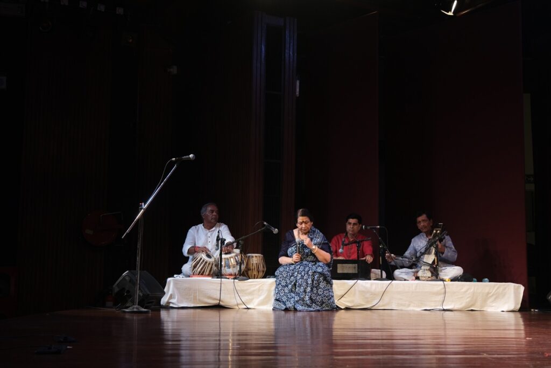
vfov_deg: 29.3
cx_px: 276
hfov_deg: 42.7
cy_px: 184
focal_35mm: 46
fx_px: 704
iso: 500
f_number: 4
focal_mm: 30.8
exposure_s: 1/60
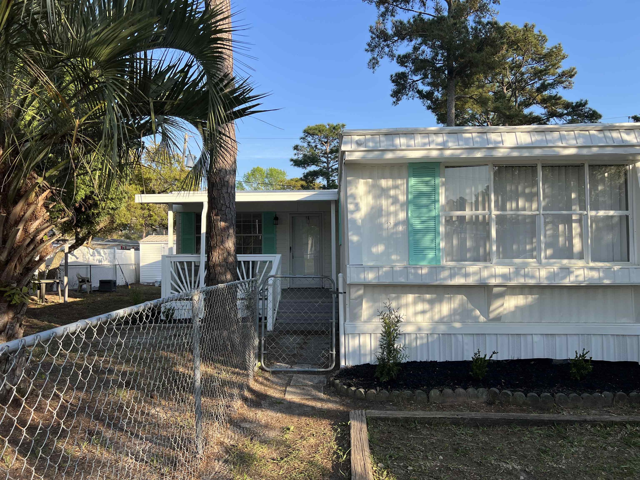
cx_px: 320
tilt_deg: +0.9
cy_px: 240
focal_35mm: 26
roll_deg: +0.2
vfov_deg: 53.1
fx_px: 481
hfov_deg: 67.3
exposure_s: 1/1553
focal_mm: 5.7
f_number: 1.5
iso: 50
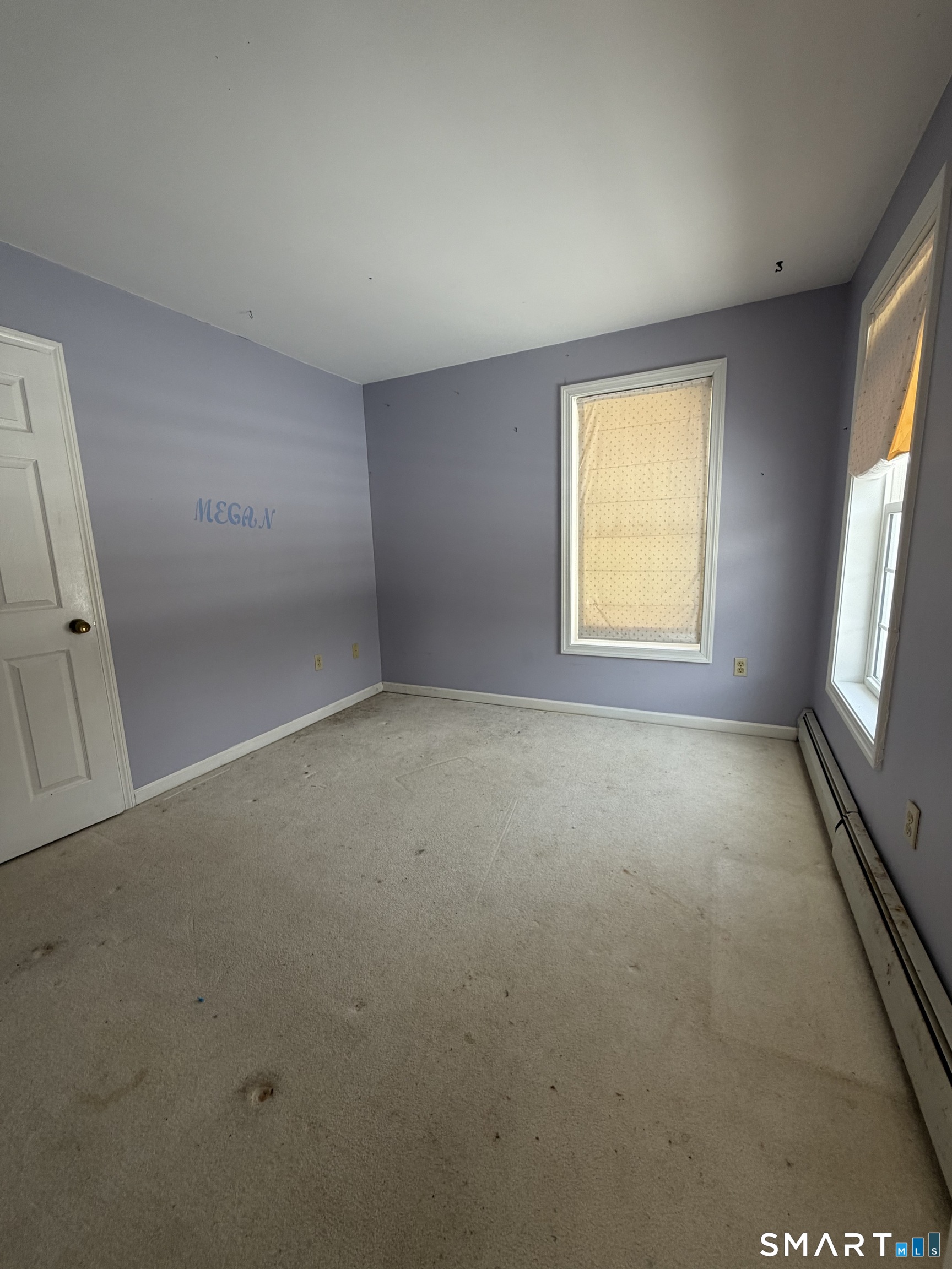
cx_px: 476
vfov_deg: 102.1
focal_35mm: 14
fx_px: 513
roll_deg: +1.6
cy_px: 634
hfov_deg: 85.7
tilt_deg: -9.6
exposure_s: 1/121
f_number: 2.2
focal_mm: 2.22
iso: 125
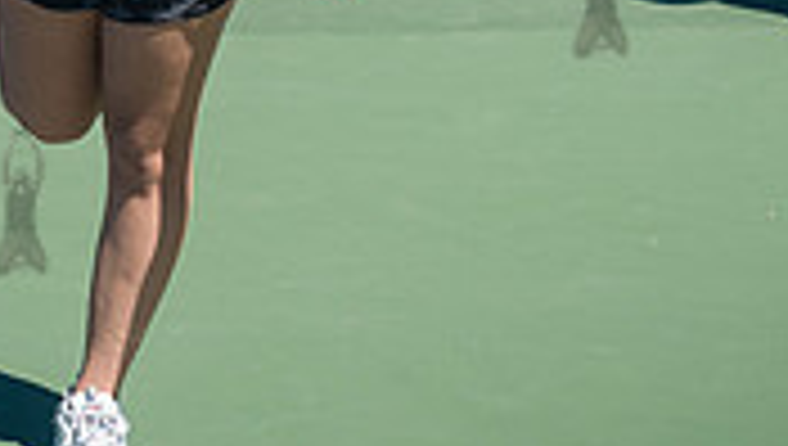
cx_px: -19
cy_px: -189
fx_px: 2992
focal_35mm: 143
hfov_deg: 14.7
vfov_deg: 8.4
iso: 200
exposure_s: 1/2000
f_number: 4
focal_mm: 35
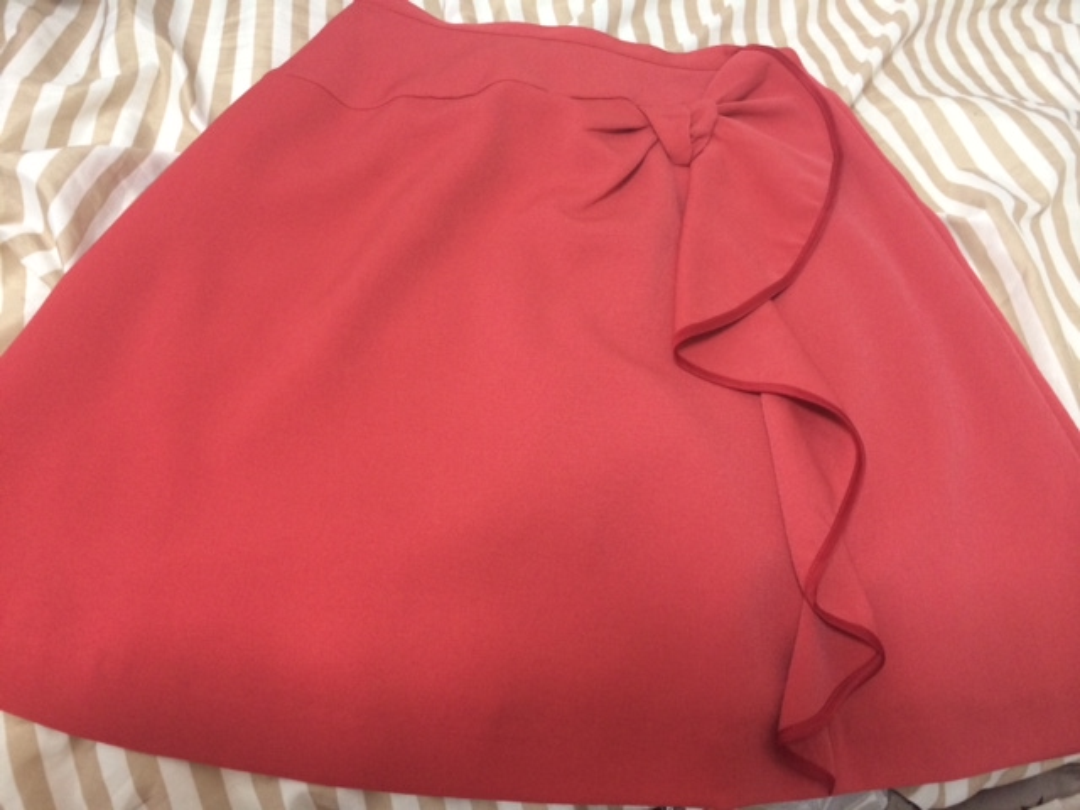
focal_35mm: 30
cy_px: 405
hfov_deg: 60.0
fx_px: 936
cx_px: 540
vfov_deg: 46.8
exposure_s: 1/30
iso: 200
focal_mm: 4.12
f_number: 2.2
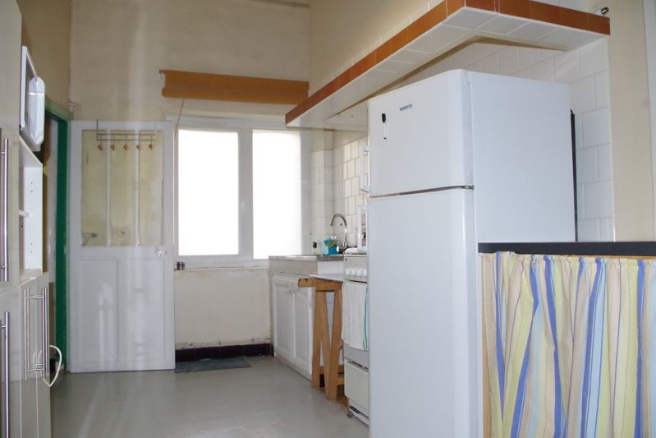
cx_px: 328
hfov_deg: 61.9
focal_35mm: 30
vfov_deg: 43.6
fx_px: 547
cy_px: 219
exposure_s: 1/180
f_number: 8
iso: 3200
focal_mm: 20
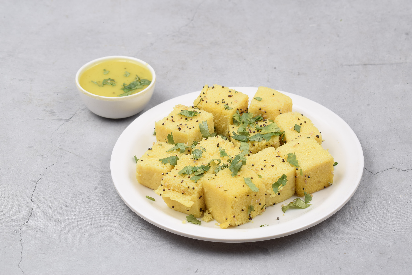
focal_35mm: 82
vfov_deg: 16.6
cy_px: 138
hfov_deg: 24.6
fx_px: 944
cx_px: 206
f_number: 10
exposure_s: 1/160
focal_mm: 55
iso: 100
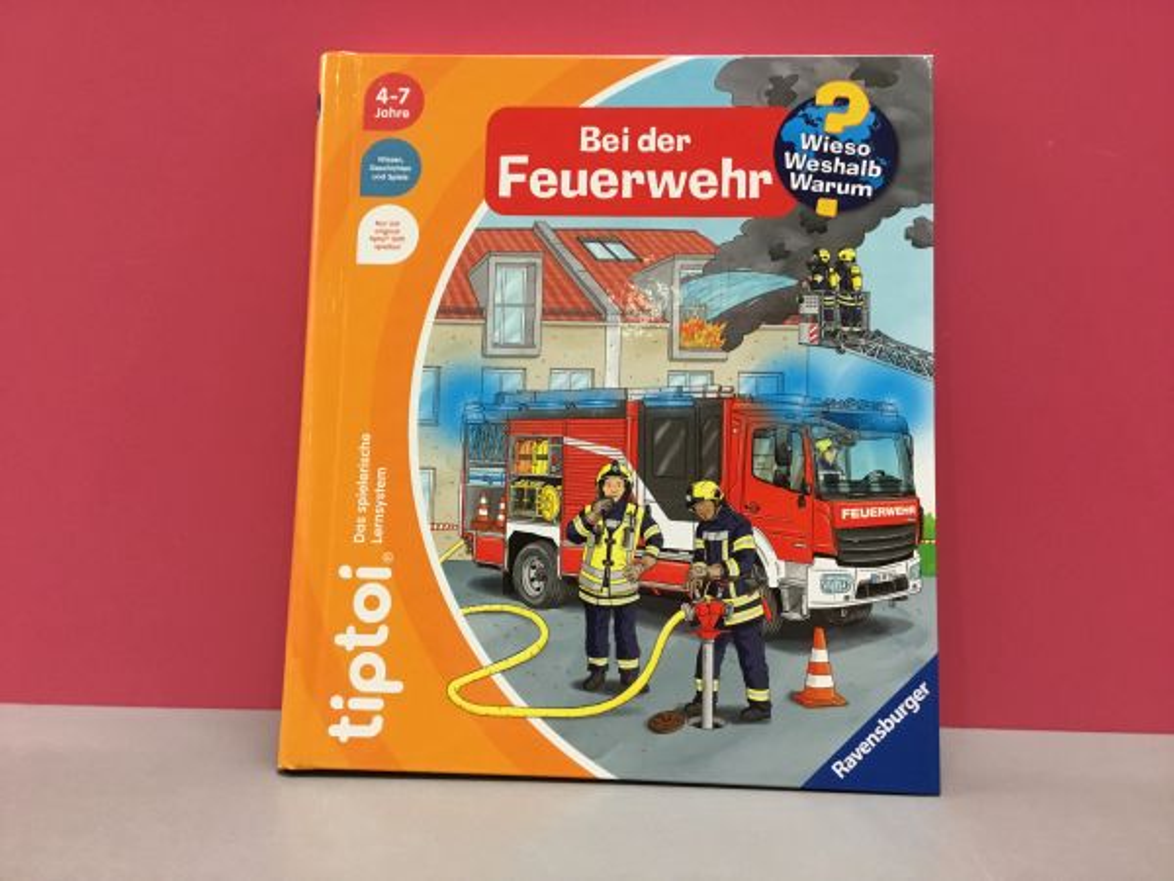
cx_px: 587
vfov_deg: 45.4
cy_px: 440
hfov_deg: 58.4
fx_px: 1051
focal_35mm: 31
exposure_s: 1/33
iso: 160
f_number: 2.4
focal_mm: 3.3
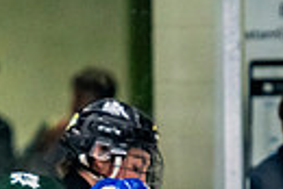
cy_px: 359
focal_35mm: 1150
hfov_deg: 1.8
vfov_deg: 1.2
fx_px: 9050
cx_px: 96
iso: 2000
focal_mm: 175
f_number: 3.2
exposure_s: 1/640
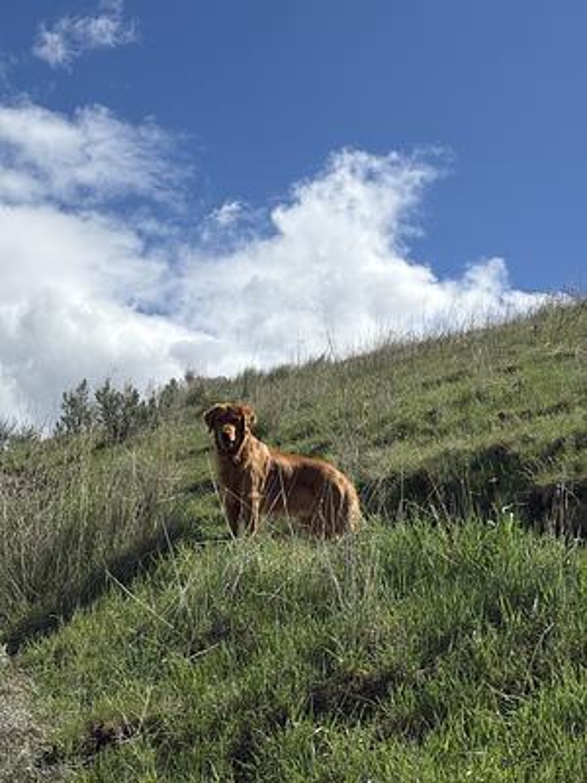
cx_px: 294
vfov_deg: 36.8
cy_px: 392
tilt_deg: +19.1
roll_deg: -3.3
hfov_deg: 28.0
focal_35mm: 52
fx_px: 1176
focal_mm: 5.96
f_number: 1.6
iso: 25
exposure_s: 1/4630
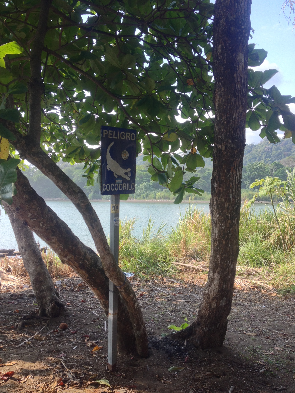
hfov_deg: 40.7
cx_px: 148
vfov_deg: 52.6
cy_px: 196
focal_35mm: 35
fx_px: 398
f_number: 2.4
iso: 50
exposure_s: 1/217
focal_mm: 4.28
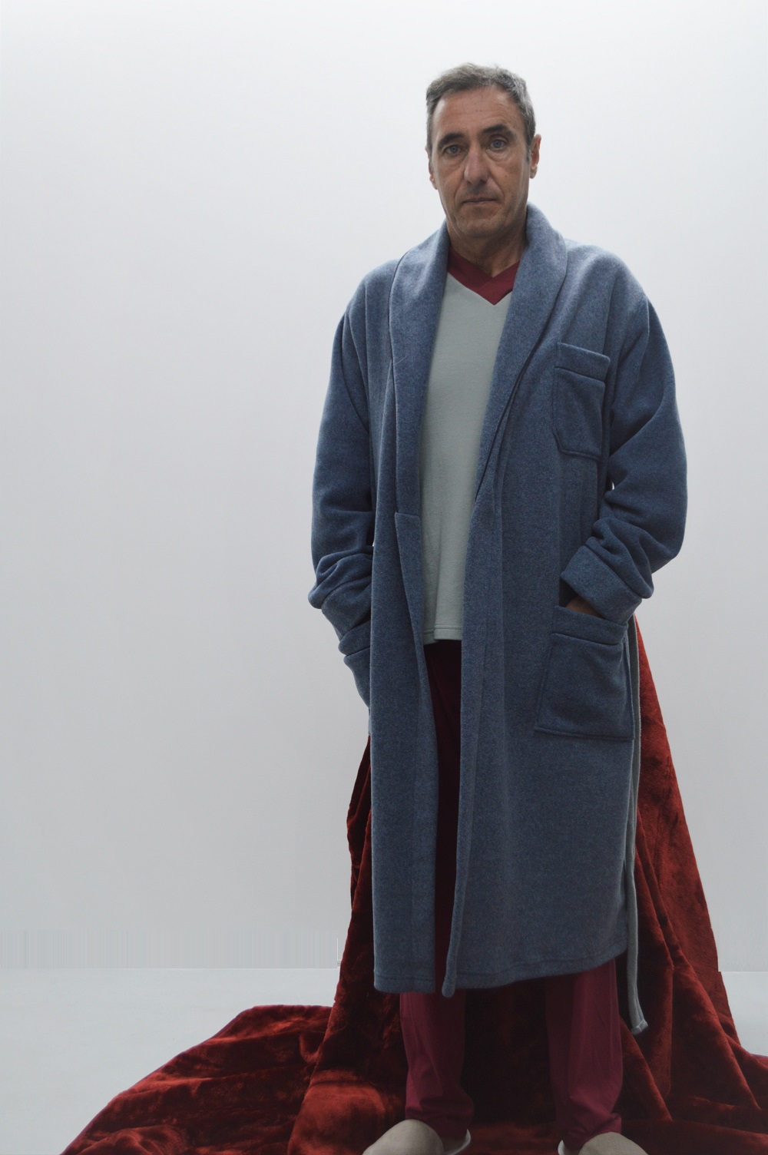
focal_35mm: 45
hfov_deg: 29.8
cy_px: 578
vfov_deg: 43.6
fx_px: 1443
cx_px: 384
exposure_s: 1/80
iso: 400
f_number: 4.5
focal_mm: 30
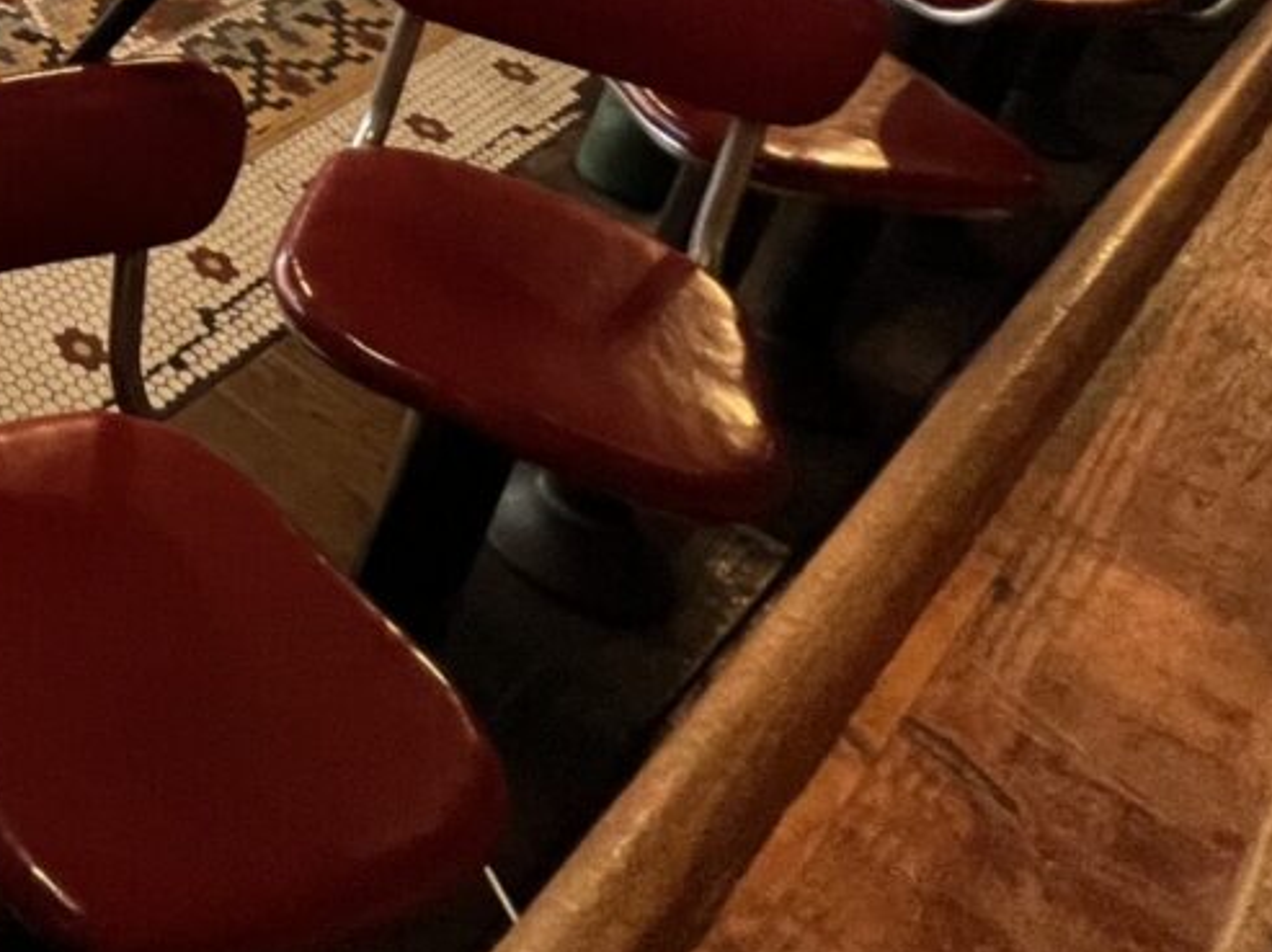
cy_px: -284
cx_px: -534
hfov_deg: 31.4
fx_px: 1395
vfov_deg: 30.0
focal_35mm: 38
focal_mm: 1.57
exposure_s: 1/60
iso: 250
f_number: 1.8
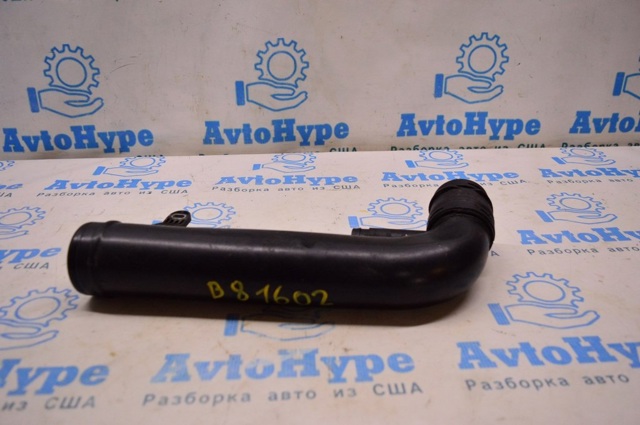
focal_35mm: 30
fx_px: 533
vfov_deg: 43.5
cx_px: 320
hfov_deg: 62.0
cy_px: 212
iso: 1600
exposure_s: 1/400
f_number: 4
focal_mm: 20
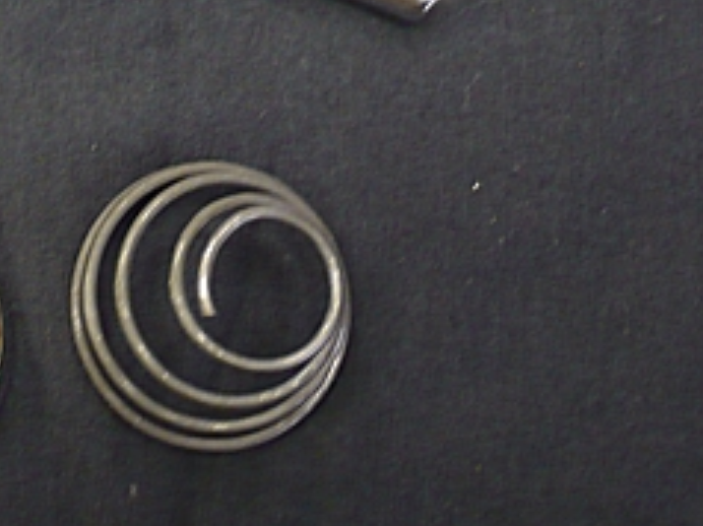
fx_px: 2293
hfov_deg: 17.1
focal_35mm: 113
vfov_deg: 13.0
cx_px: 44
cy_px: 108
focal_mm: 9.9
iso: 200
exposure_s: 1/8
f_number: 3.7
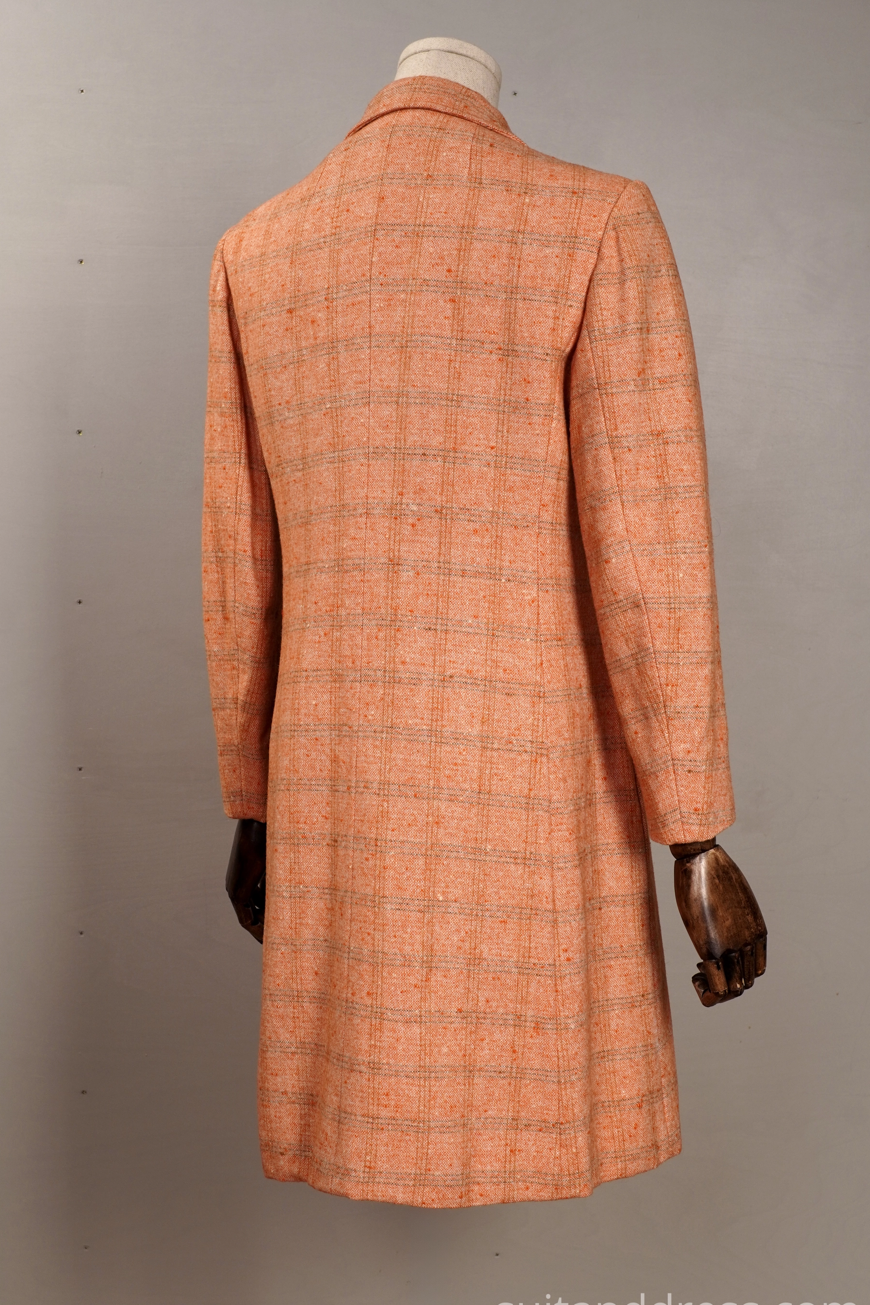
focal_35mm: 51
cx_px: 436
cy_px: 684
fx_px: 1849
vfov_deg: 38.9
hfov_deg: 26.5
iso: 250
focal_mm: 32
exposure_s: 1/25
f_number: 8
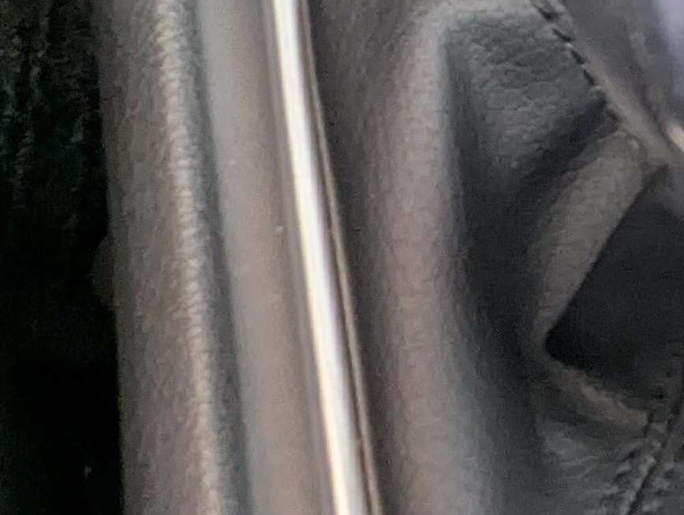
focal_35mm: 75
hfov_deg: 22.3
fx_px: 1484
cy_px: 84
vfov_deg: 19.4
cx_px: 963
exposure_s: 1/28.6
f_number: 2.2
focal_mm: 2.35
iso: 145
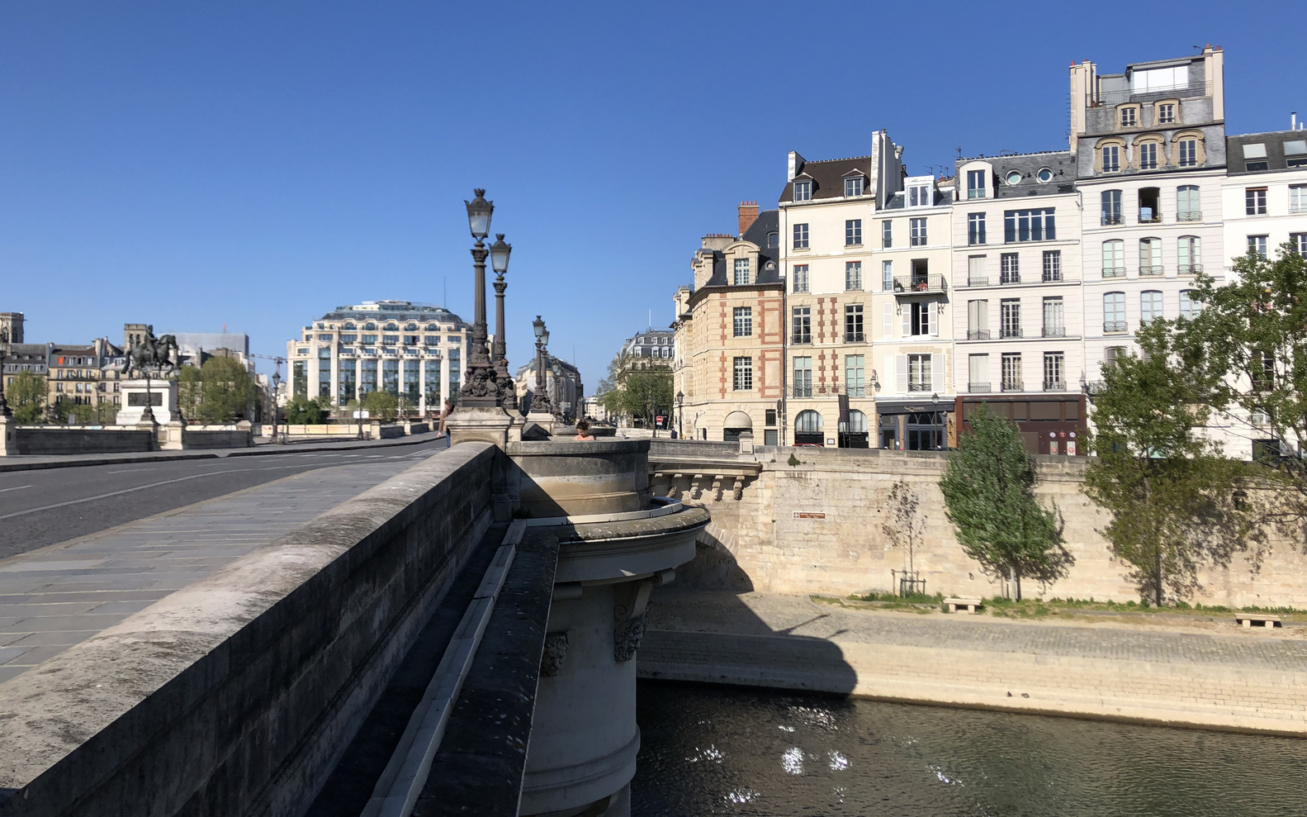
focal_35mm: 30
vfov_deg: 41.8
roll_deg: +1.4
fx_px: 1068
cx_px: 650
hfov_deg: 62.9
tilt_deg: +1.4
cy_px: 393
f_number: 1.8
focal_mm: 4
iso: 20
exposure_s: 1/3040
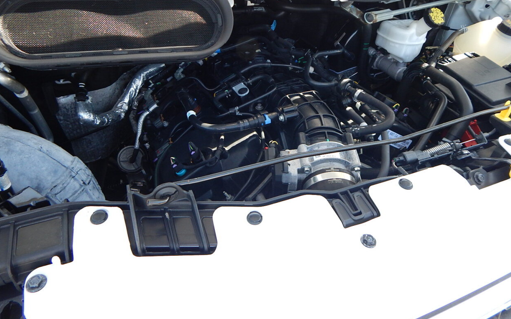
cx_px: 254
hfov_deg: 74.8
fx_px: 334
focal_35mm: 24
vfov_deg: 50.6
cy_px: 124
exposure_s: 1/160
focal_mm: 4
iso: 125
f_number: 3
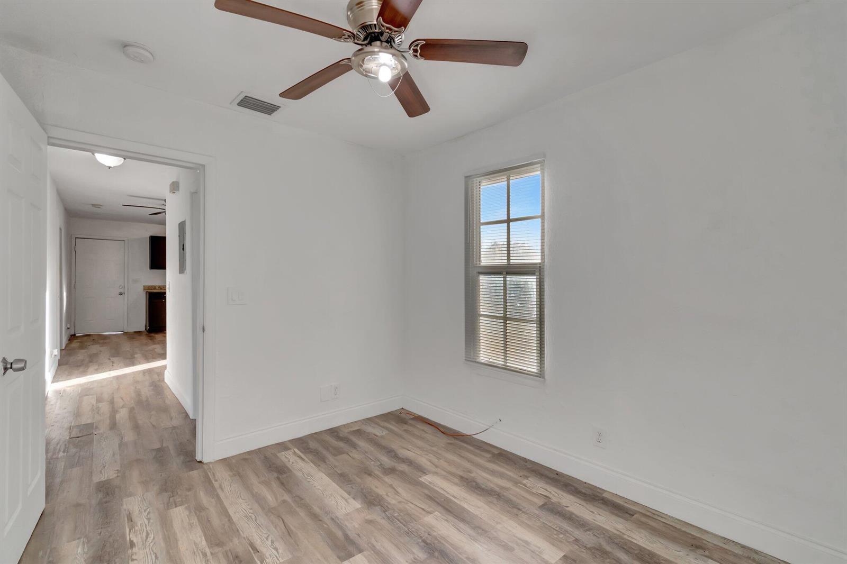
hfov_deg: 100.4
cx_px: 424
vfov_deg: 77.3
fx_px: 353
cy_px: 282
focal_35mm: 15
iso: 1000
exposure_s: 1/80
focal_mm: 10
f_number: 8
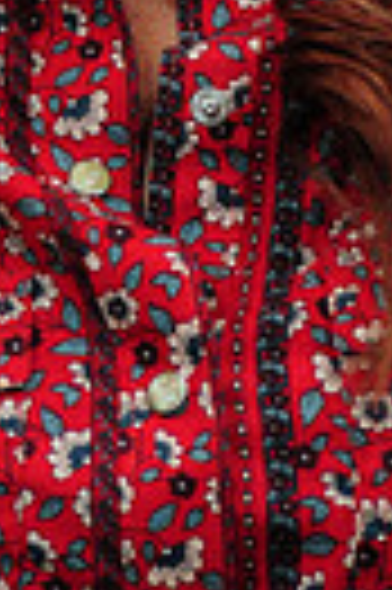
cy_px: -712
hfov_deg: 2.5
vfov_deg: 3.8
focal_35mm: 543
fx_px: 8892
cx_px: 110
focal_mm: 82
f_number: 4
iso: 640
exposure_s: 1/125
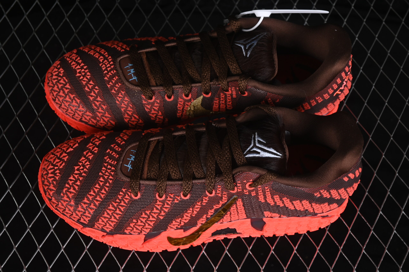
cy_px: 136
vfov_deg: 18.2
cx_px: 204
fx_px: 852
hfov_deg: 27.0
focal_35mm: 75
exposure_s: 1/80
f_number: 7.1
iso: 160
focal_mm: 50
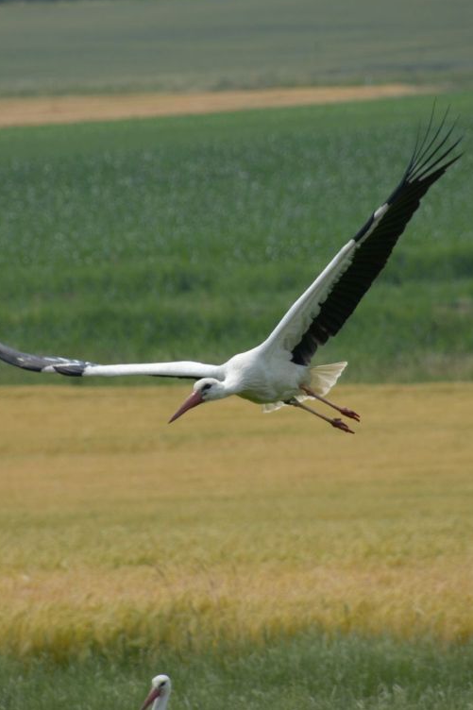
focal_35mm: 478
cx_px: 228
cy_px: 336
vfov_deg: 4.3
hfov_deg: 2.9
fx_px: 9424
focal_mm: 200
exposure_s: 1/1000
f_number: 6.3
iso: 200
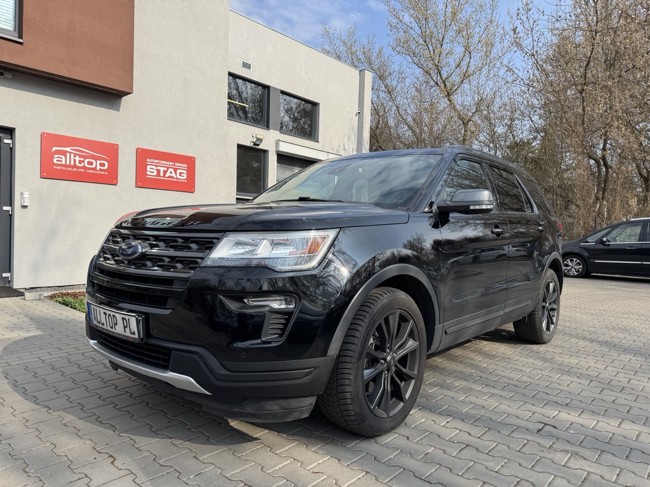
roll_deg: -2.5
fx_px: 451
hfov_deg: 71.6
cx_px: 325
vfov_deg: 56.8
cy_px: 244
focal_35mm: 24
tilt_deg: -1.8
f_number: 1.78
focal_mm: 6.76
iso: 80
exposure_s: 1/3802
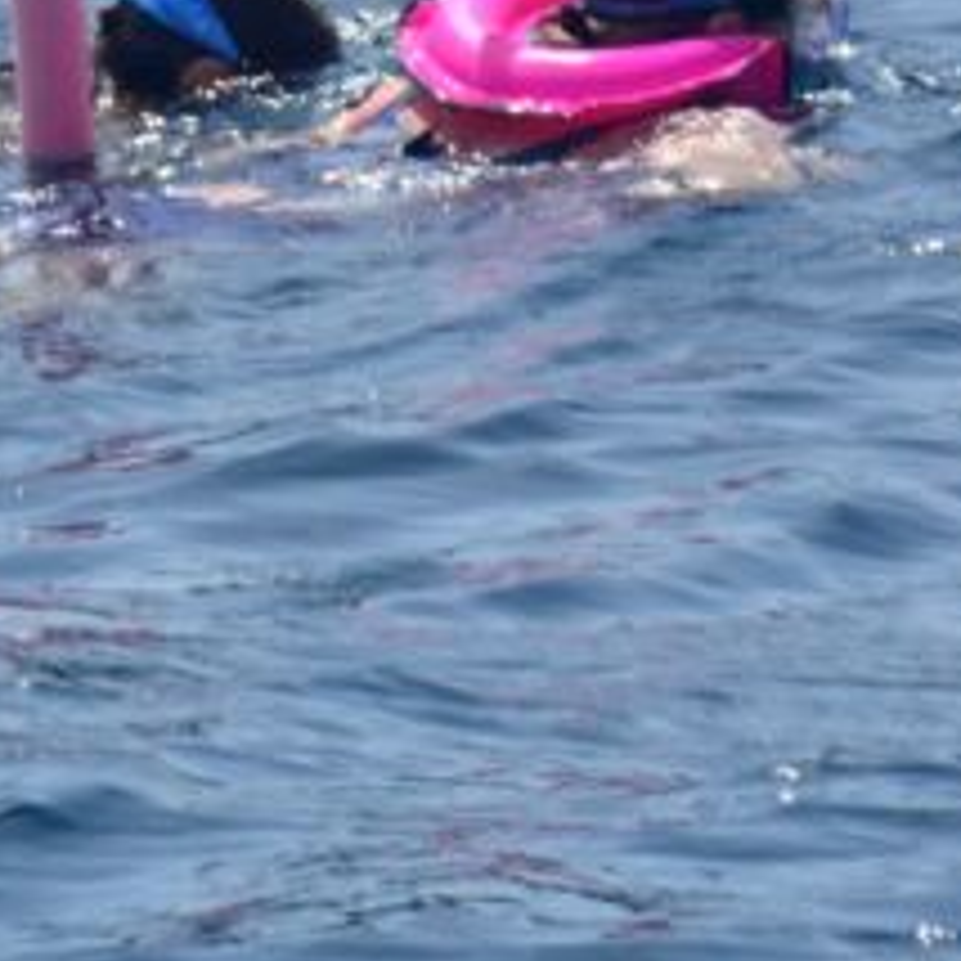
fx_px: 23902
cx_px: -49
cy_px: 415
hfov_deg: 2.3
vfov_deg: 2.3
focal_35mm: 761
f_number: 16
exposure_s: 1/200
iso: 200
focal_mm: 200
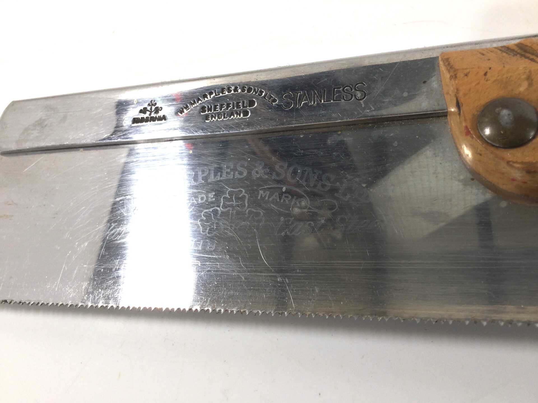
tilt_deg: -66.1
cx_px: 269
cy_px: 202
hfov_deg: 58.4
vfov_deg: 45.4
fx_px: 482
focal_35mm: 31
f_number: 2.4
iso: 25
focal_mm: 3.3
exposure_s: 1/100
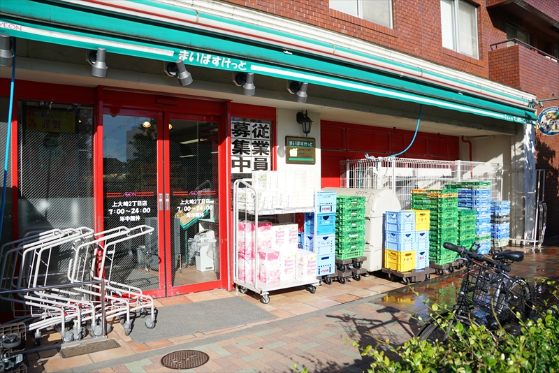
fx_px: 419
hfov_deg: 67.4
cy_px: 186
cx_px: 280
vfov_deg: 48.0
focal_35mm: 27
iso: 100
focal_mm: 18
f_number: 4
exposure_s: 1/800
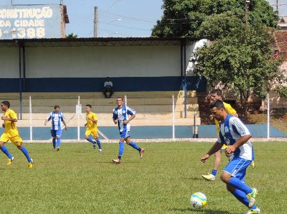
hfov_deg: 12.7
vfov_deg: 9.5
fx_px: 1284
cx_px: 70
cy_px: 164
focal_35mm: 155
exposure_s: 1/800
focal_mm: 16
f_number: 4.1
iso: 100
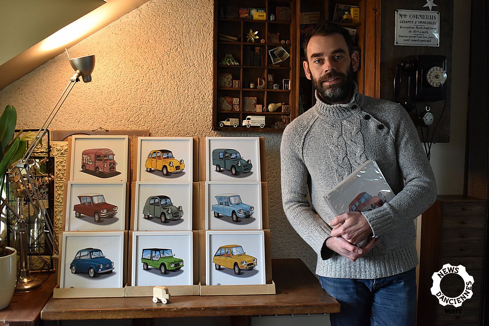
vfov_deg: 34.2
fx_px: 530
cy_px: 163
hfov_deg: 49.6
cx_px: 244
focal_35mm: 39
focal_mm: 26
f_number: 4
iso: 1250
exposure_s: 1/30
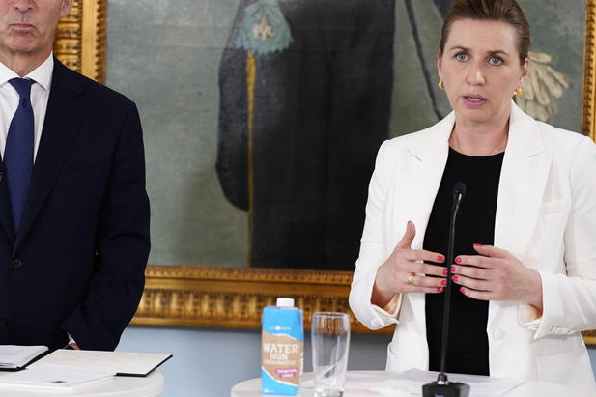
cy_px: 157
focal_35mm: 182
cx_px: 218
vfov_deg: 7.5
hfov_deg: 11.3
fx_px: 3012
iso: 1600
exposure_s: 1/320
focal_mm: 122
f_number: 2.8
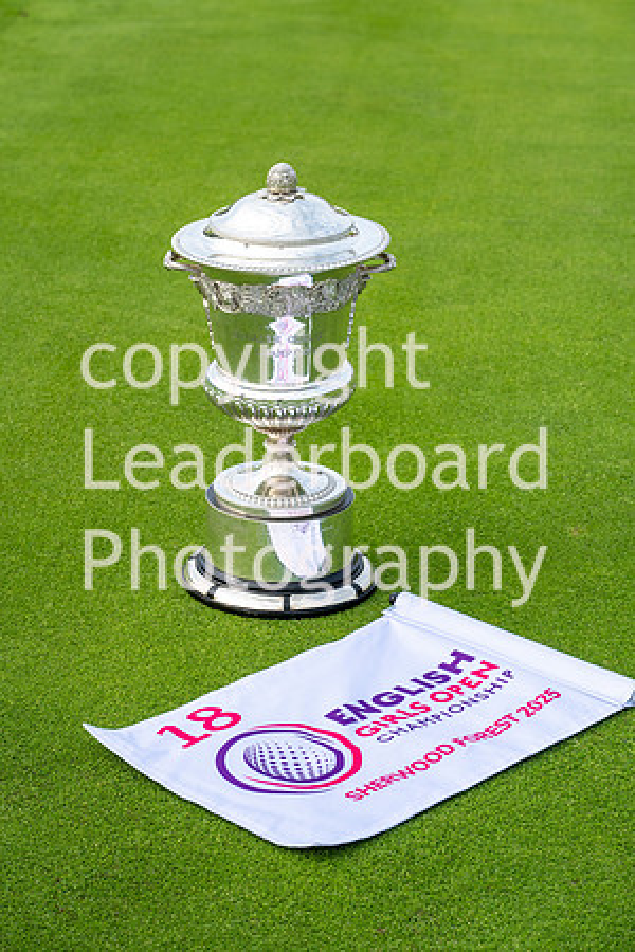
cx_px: 318
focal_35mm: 86
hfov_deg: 15.9
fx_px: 2275
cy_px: 476
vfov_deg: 23.6
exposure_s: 1/800
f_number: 9
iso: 320
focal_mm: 86
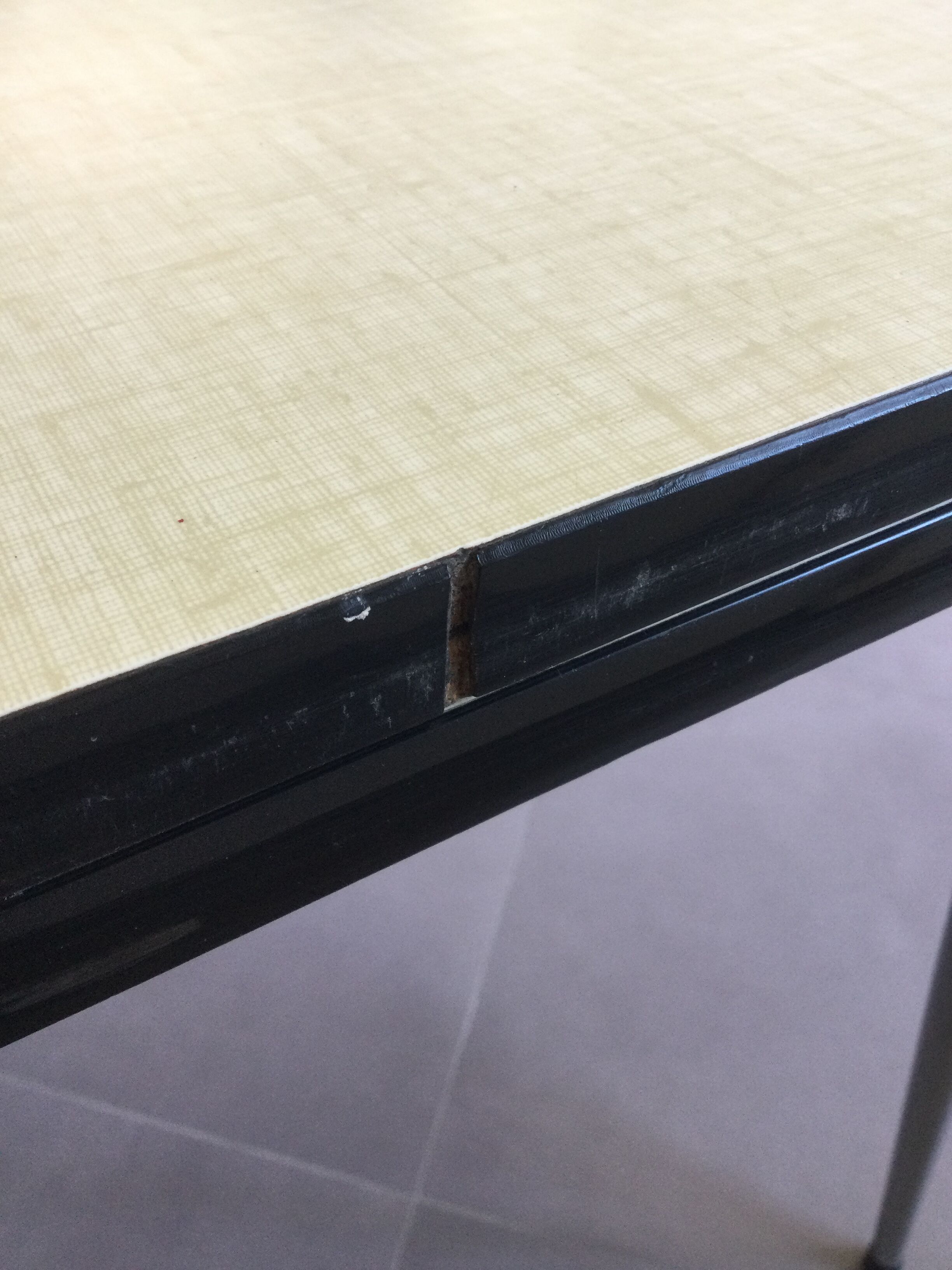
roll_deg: -2.3
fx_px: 1137
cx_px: 476
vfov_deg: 58.4
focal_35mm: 31
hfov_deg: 45.4
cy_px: 635
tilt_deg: -42.7
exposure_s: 1/33
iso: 100
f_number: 2.4
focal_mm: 3.3
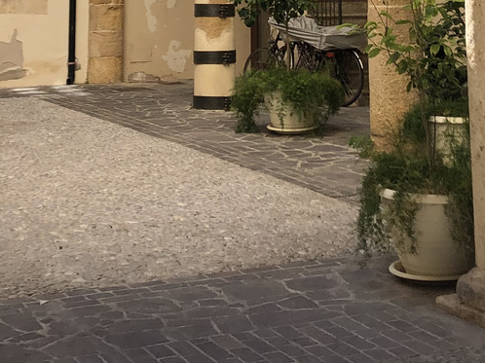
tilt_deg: +7.7
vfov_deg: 15.2
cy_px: -181
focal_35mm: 90
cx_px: 284
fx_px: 1260
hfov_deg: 21.8
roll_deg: +1.4
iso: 20
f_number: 1.8
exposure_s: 1/528
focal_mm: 4
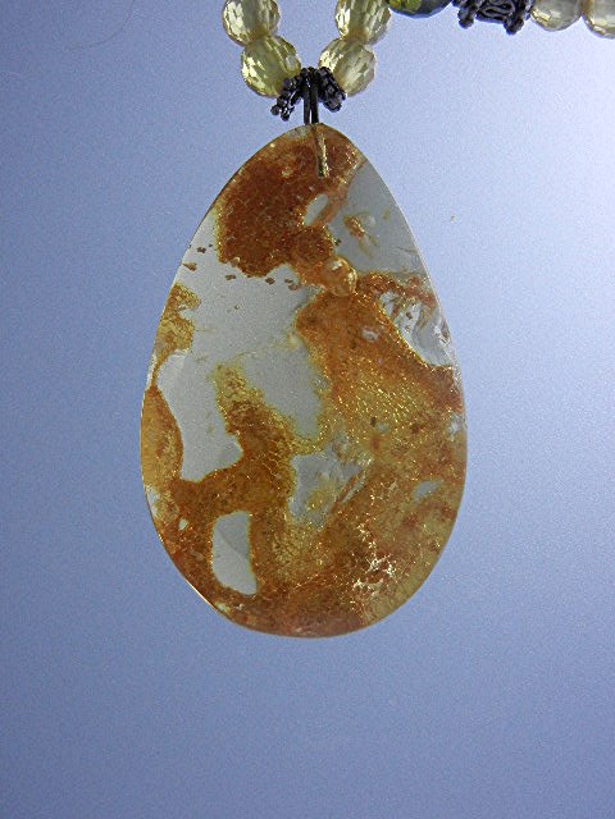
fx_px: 924
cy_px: 410
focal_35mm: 39
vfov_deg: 47.9
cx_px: 308
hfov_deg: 36.8
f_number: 3.7
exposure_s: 1/60.6
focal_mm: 7.1
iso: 374
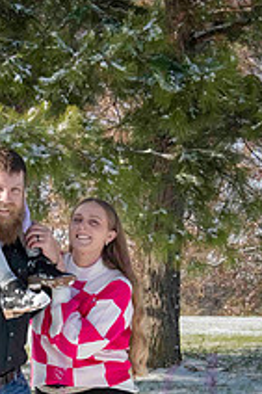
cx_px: 20
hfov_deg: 10.2
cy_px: 281
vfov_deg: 15.3
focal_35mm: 134
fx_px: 1465
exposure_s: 1/2000
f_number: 6.3
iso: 800
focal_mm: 42
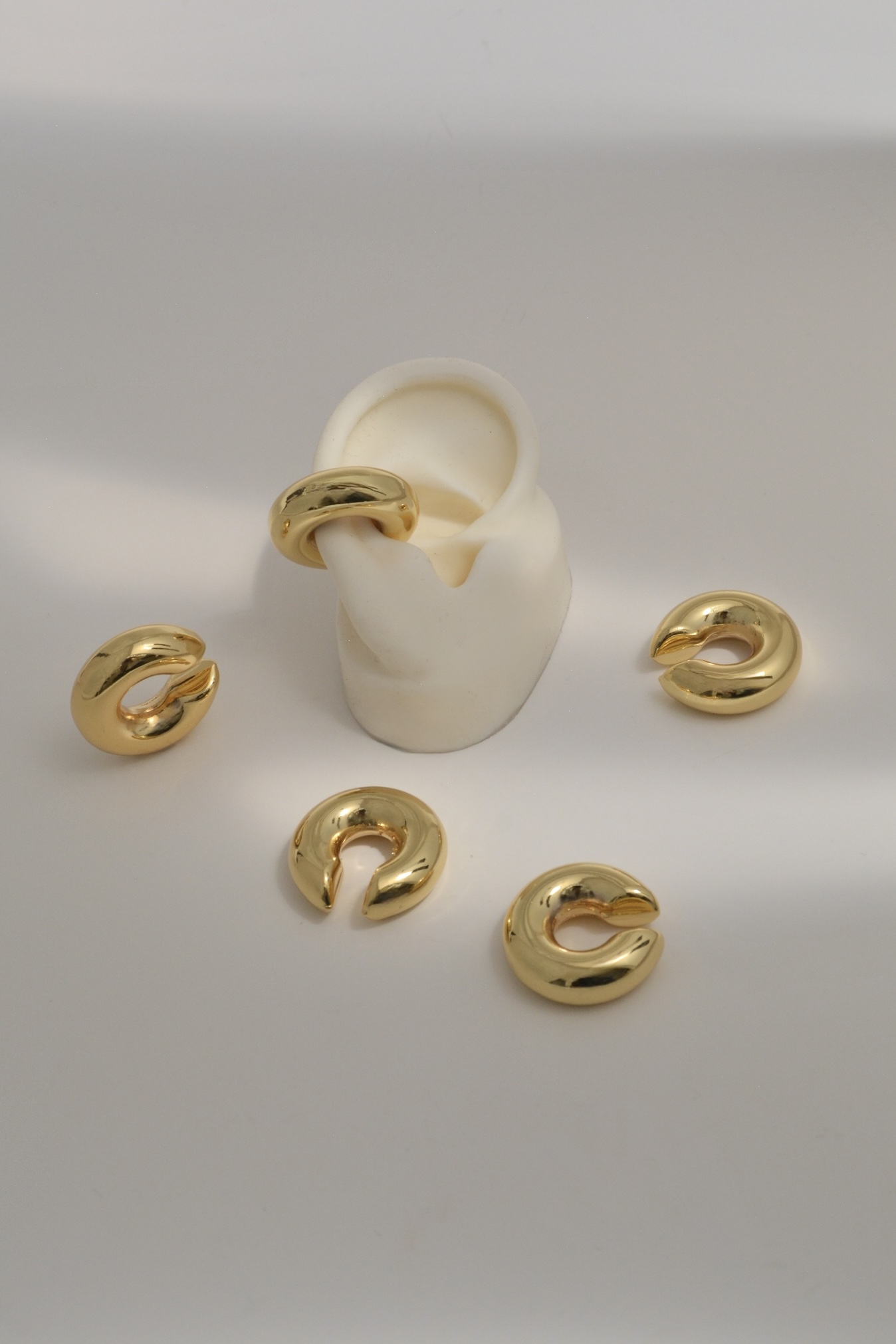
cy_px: 672
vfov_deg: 24.2
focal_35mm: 84
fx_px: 3136
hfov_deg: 16.3
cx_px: 448
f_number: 13
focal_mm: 56
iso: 500
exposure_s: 1/2500
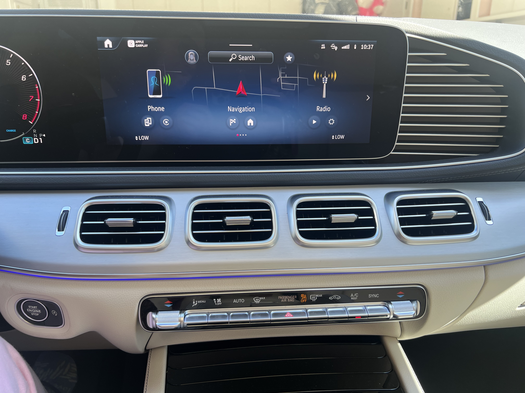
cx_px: 262
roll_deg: -1.0
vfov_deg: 53.1
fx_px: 394
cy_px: 196
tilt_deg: -18.3
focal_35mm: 26
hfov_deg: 67.3
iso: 50
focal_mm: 5.7
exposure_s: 1/121
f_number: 1.5
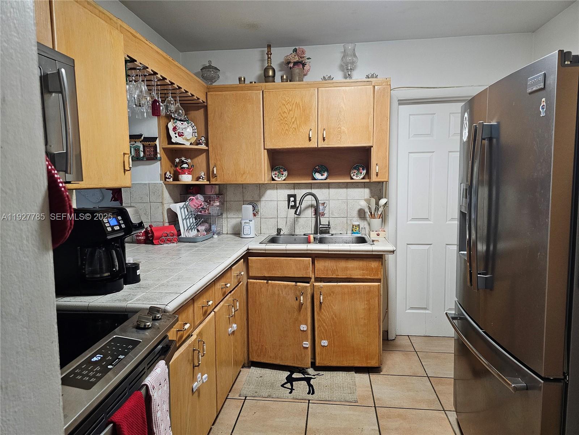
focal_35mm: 23
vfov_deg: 58.9
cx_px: 290
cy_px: 218
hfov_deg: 73.9
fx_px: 385
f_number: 1.7
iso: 500
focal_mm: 6.3
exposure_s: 1/120
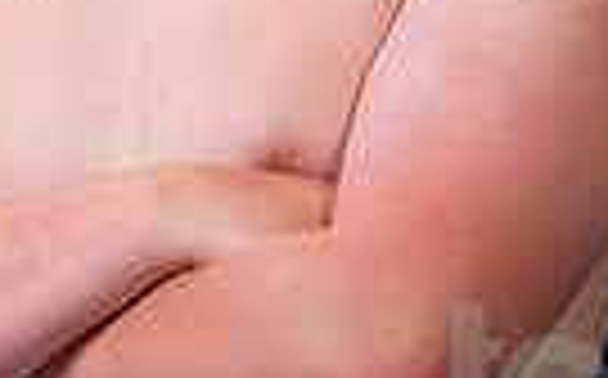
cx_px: 24
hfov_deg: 3.4
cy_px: -218
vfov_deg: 2.1
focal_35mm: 626
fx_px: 10360
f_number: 4.5
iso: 250
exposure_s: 1/250
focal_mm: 135
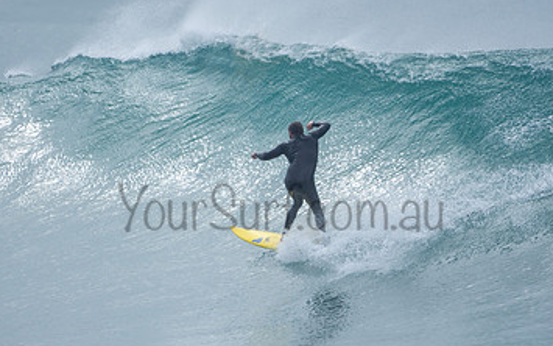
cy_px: 194
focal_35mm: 1249
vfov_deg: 1.1
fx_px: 18827
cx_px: 279
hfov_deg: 1.7
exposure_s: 1/800
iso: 125
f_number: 5.6
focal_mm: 500
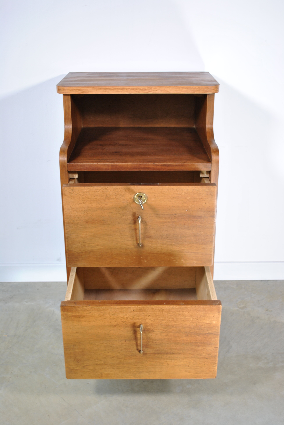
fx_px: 531
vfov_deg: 43.6
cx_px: 142
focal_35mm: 45
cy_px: 212
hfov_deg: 29.9
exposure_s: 1/30
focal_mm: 30
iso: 200
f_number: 5
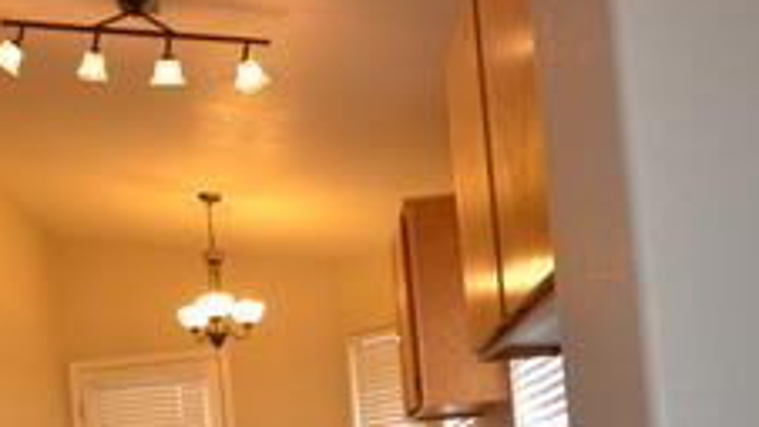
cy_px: 476
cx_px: 208
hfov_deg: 38.2
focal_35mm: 53
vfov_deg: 21.3
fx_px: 1070
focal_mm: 15
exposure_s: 1/60
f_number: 5
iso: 800
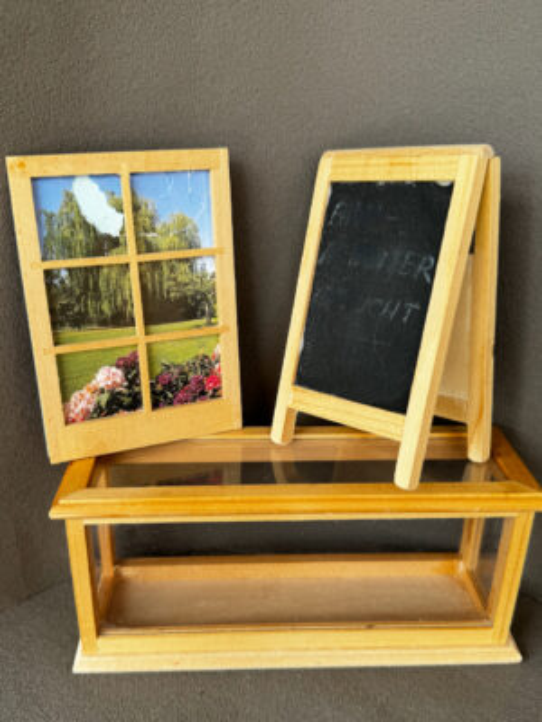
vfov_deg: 71.6
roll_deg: -0.8
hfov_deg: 56.8
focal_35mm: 24
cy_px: 361
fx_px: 501
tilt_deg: -25.9
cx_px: 271
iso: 64
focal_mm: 6.76
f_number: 1.78
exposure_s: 1/202
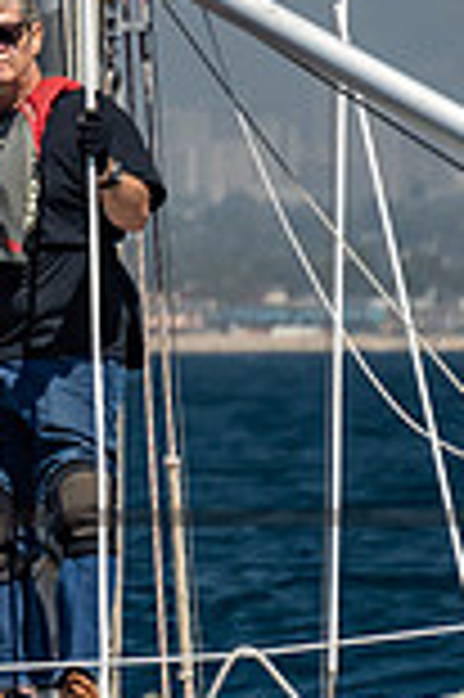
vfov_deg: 2.2
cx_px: -613
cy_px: 151
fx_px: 18523
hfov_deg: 1.4
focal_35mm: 956
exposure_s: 1/640
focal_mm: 150
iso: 160
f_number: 6.3
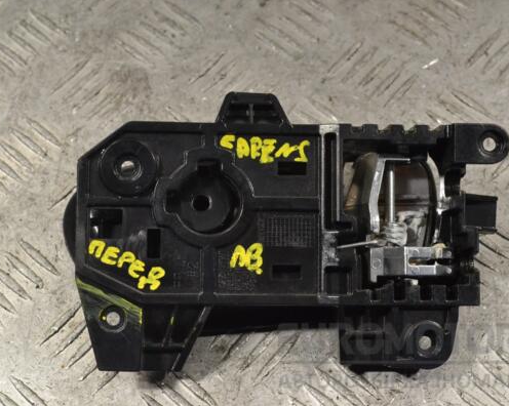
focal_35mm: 75
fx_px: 1129
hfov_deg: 25.4
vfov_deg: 20.4
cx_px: 259
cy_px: 202
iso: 3200
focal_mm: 44
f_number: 9
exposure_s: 1/320
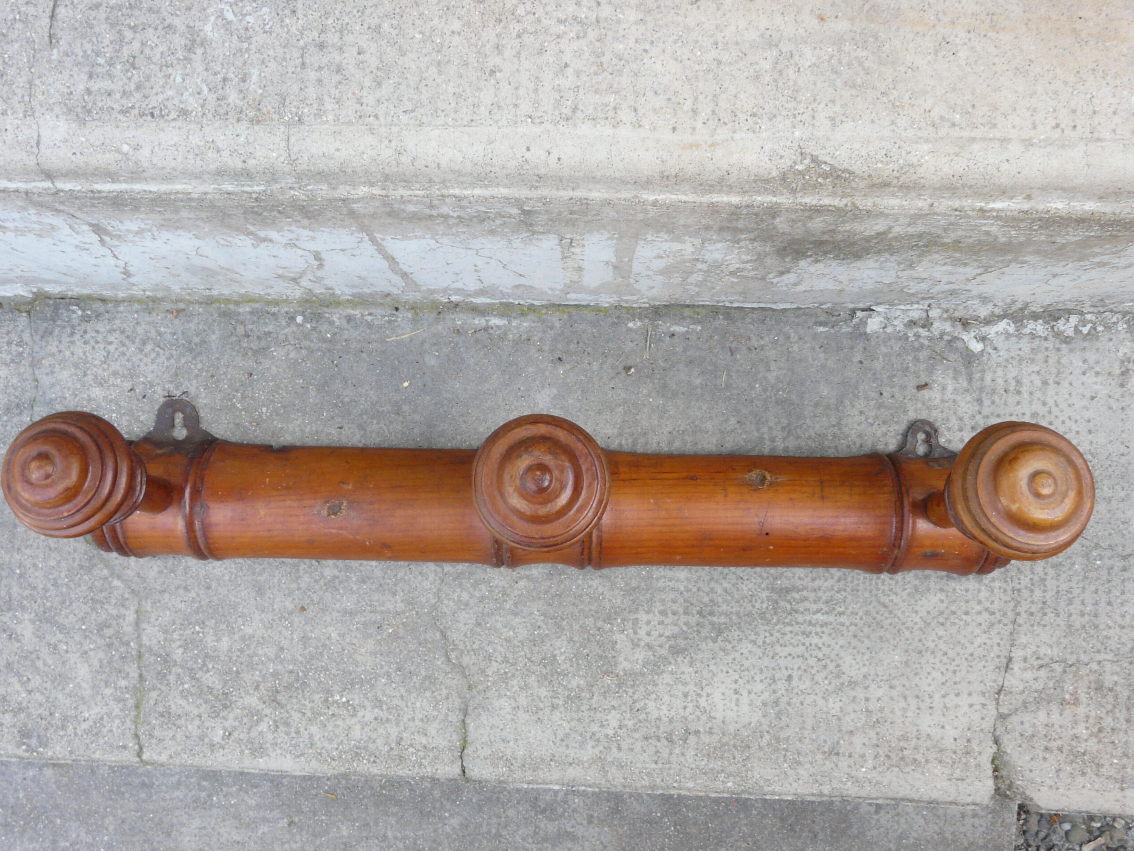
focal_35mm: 28
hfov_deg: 63.4
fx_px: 917
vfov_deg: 49.7
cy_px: 426
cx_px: 567
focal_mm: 4.6
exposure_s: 1/30
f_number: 7.1
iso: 125
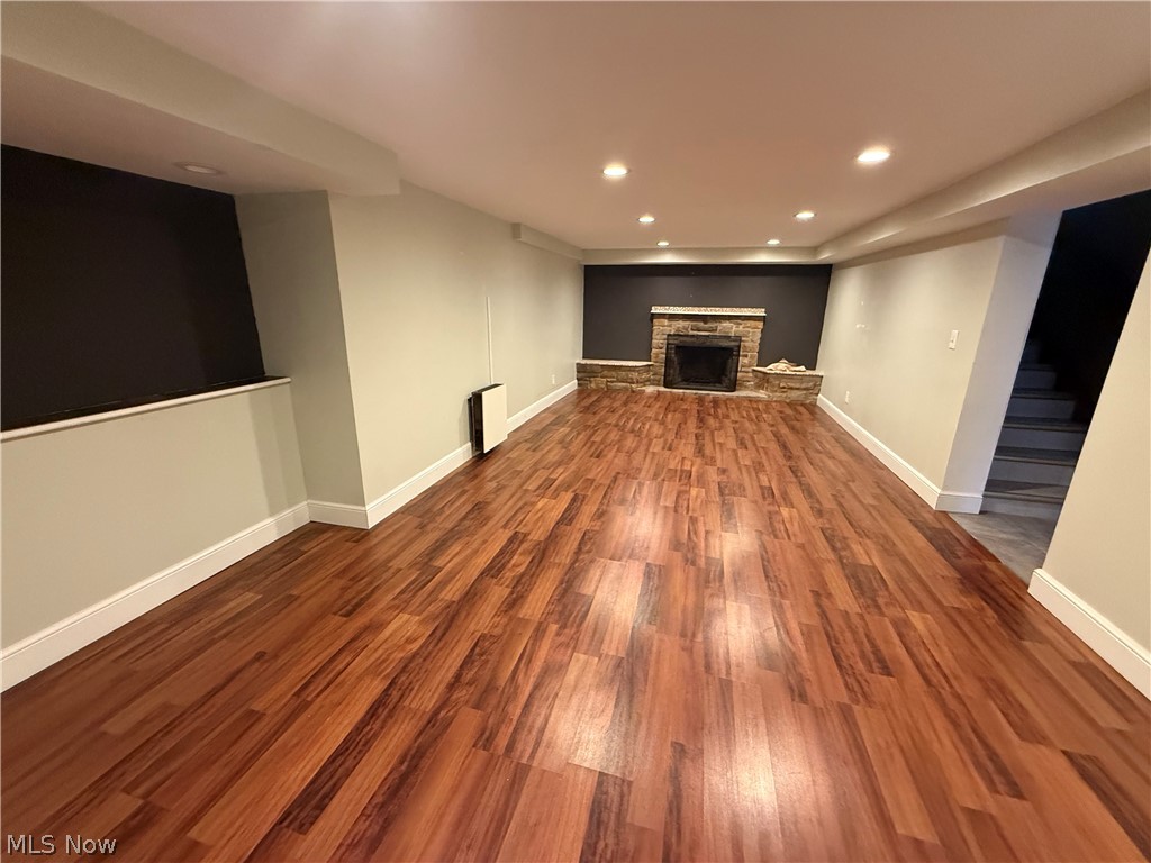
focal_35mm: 14
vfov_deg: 85.7
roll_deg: -1.0
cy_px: 432
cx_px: 576
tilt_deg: -14.0
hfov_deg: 102.1
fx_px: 466
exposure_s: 1/60
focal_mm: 2.22
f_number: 2.2
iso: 640
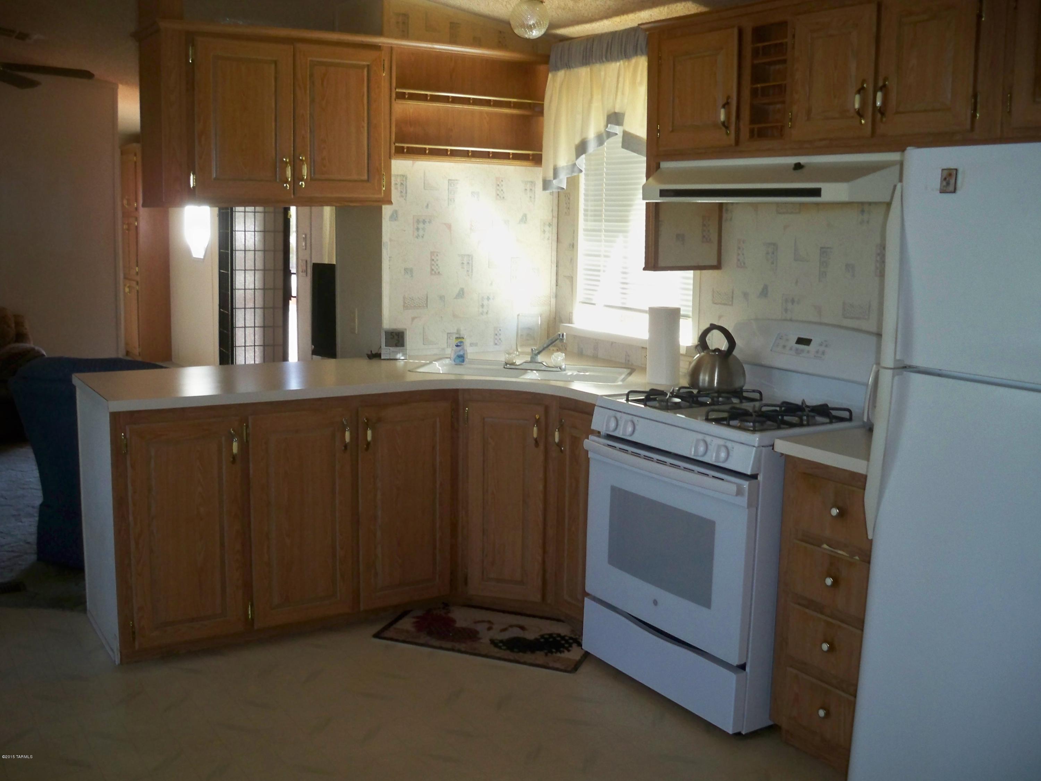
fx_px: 1053
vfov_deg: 40.7
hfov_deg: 52.6
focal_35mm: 35
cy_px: 390
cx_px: 520
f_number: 3.1
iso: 250
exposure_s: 1/60
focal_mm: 6.3
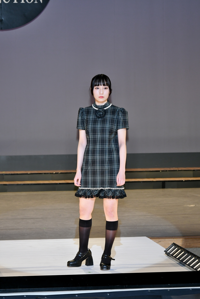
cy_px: 150
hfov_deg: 7.9
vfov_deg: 11.8
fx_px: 1450
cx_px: 100
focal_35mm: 174
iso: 800
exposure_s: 1/250
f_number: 5.6
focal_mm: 116
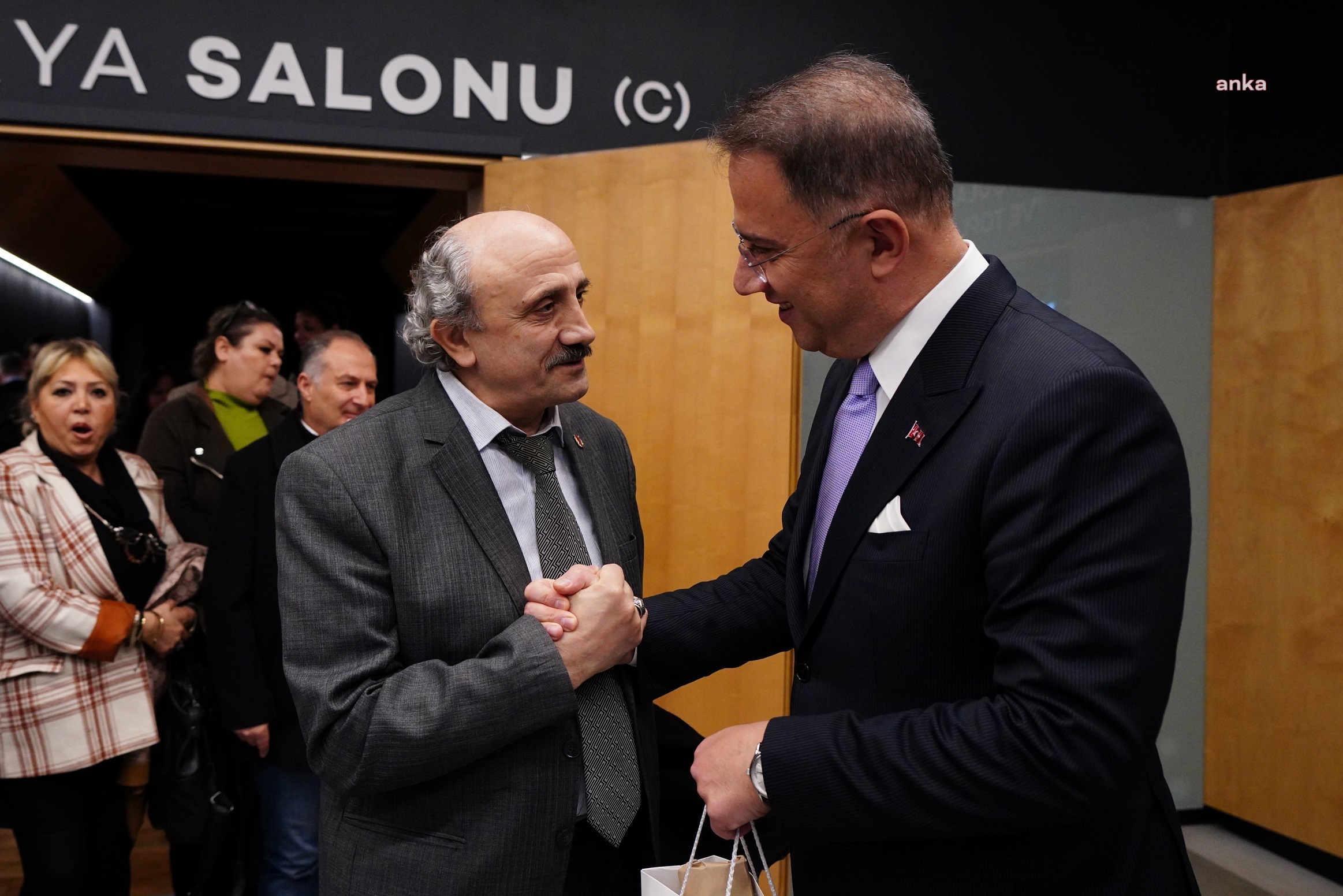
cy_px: 448
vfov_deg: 64.6
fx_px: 709
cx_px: 672
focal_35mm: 19
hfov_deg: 86.9
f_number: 2.8
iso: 2500
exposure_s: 1/200
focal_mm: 19
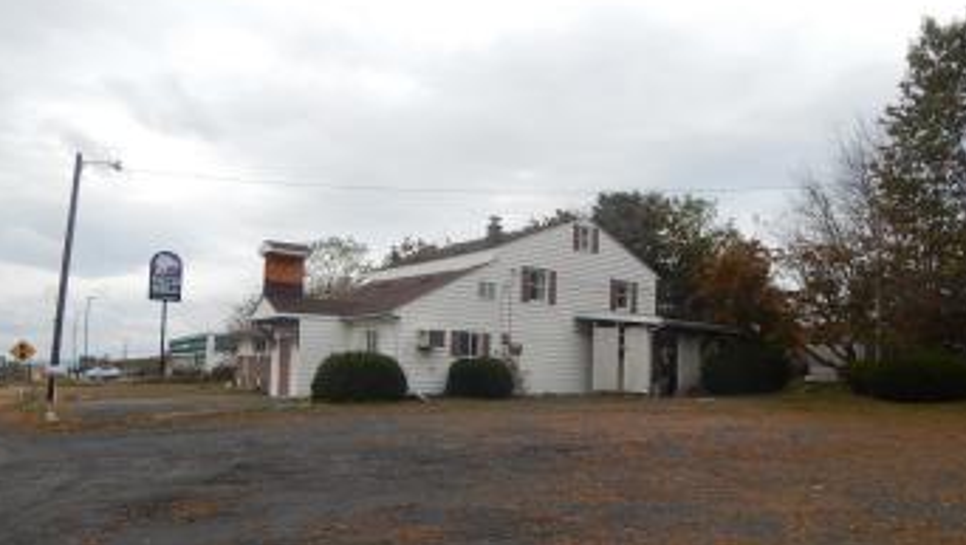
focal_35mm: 28
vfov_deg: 41.3
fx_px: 718
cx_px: 511
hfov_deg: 67.8
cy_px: 339
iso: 125
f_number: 3
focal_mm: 4
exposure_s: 1/640
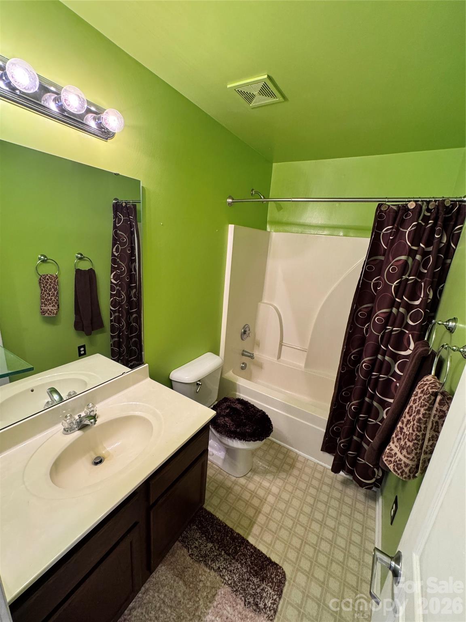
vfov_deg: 102.1
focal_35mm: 14
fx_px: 251
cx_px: 233
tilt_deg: -15.3
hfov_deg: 85.7
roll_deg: -4.5
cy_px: 311
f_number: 2.2
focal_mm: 2.22
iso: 320
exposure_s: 1/60
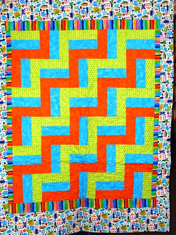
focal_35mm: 57
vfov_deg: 33.8
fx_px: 386
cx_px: 88
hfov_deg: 25.7
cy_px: 118
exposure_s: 1/60
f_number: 3.6
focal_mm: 11.8
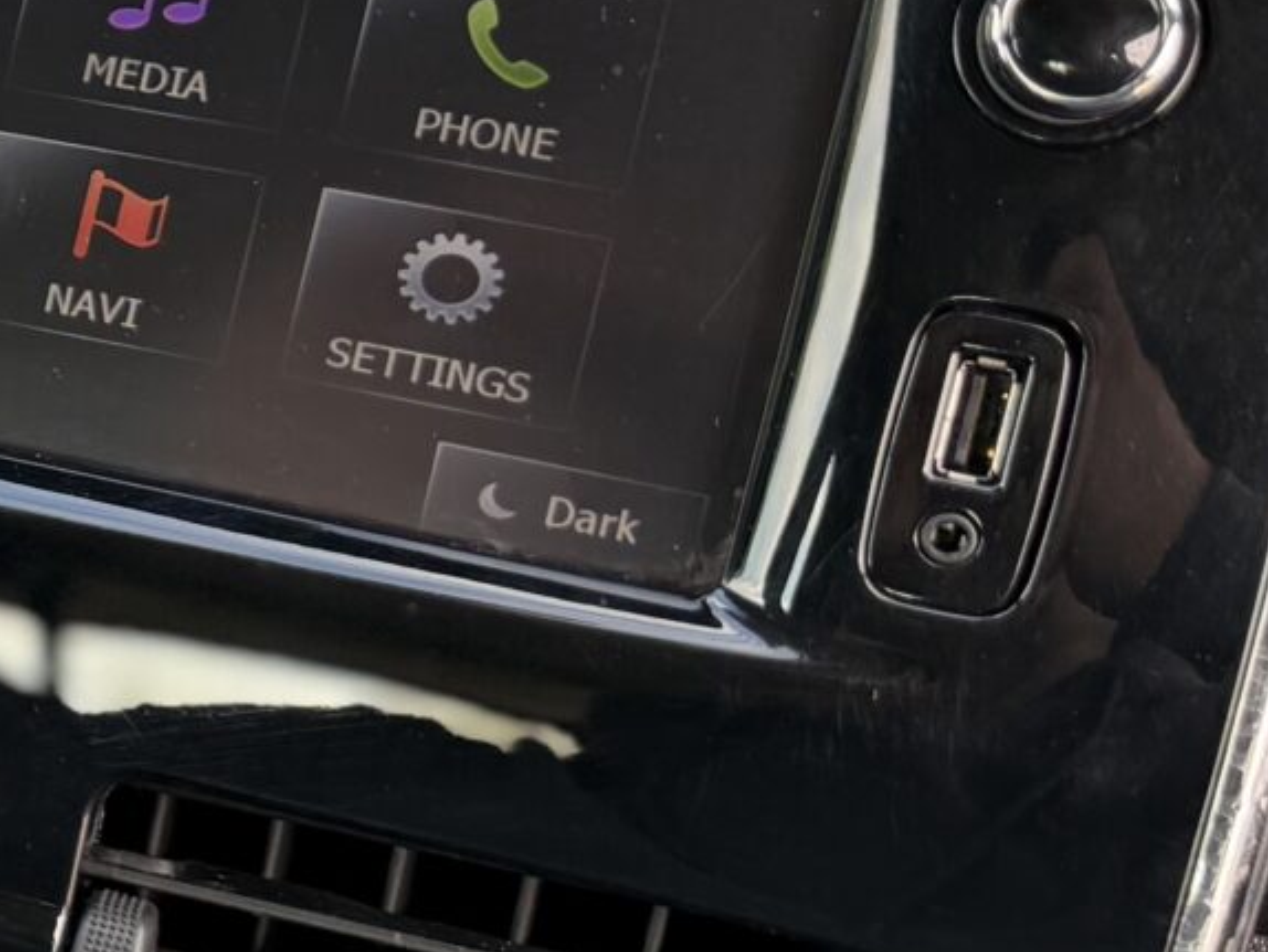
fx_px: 3921
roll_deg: +1.1
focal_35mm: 107
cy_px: 482
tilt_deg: -29.5
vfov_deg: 13.8
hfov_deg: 15.2
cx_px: -1184
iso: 100
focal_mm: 6.76
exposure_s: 1/270
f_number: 1.78
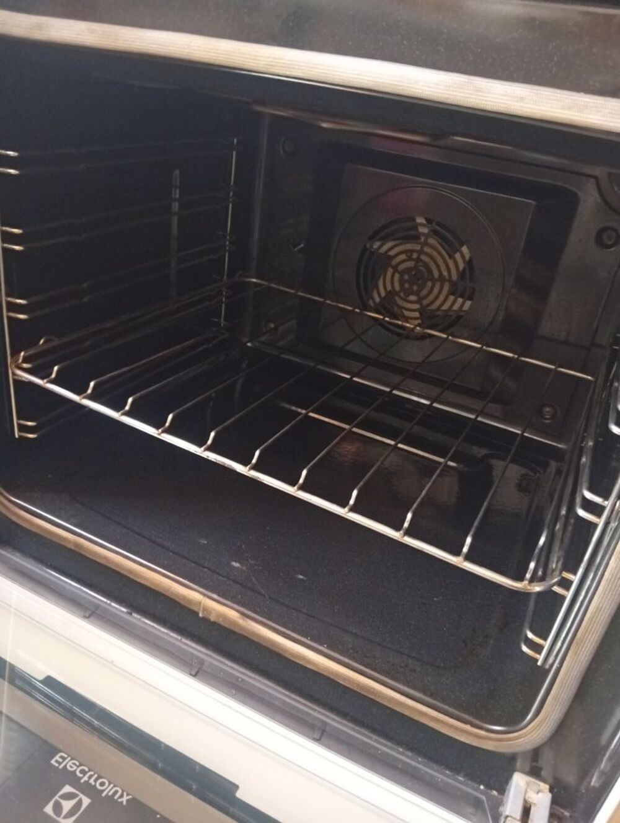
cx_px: 310
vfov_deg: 67.2
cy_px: 412
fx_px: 619
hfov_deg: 53.2
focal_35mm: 26
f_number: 1.8
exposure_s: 1/16.7
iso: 3512
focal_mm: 3.96
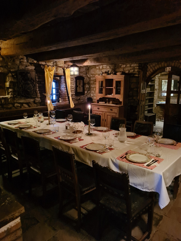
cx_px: 90
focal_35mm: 26
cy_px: 120
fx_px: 181
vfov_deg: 67.3
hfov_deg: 53.1
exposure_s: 1/25
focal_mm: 5.4
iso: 1600
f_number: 1.8
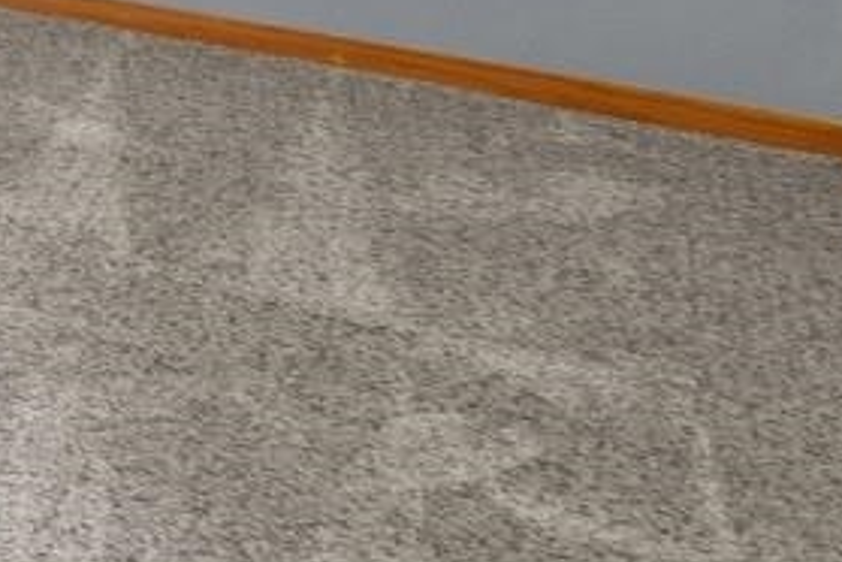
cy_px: -631
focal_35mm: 87
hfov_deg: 15.1
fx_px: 2035
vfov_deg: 13.1
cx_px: -1120
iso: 1250
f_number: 2.8
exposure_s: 1/30
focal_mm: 10
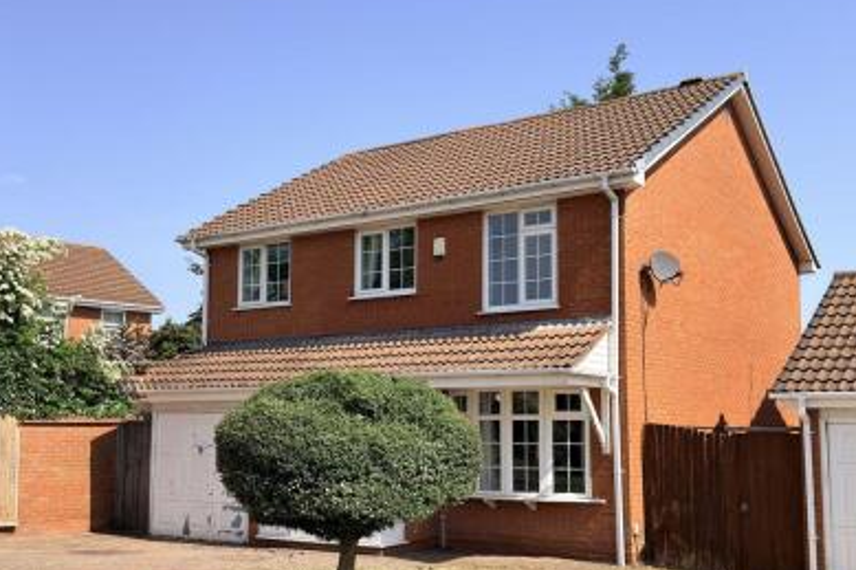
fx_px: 1022
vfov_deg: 31.1
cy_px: 316
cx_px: 441
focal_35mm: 43
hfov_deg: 45.4
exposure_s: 1/3226
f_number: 1.78
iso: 64
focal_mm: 6.76
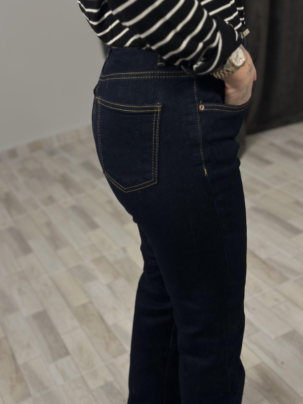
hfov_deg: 28.0
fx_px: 607
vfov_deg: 36.8
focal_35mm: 52
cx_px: 142
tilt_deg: -48.0
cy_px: 191
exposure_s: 1/100
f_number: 1.78
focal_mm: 6.86
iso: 64
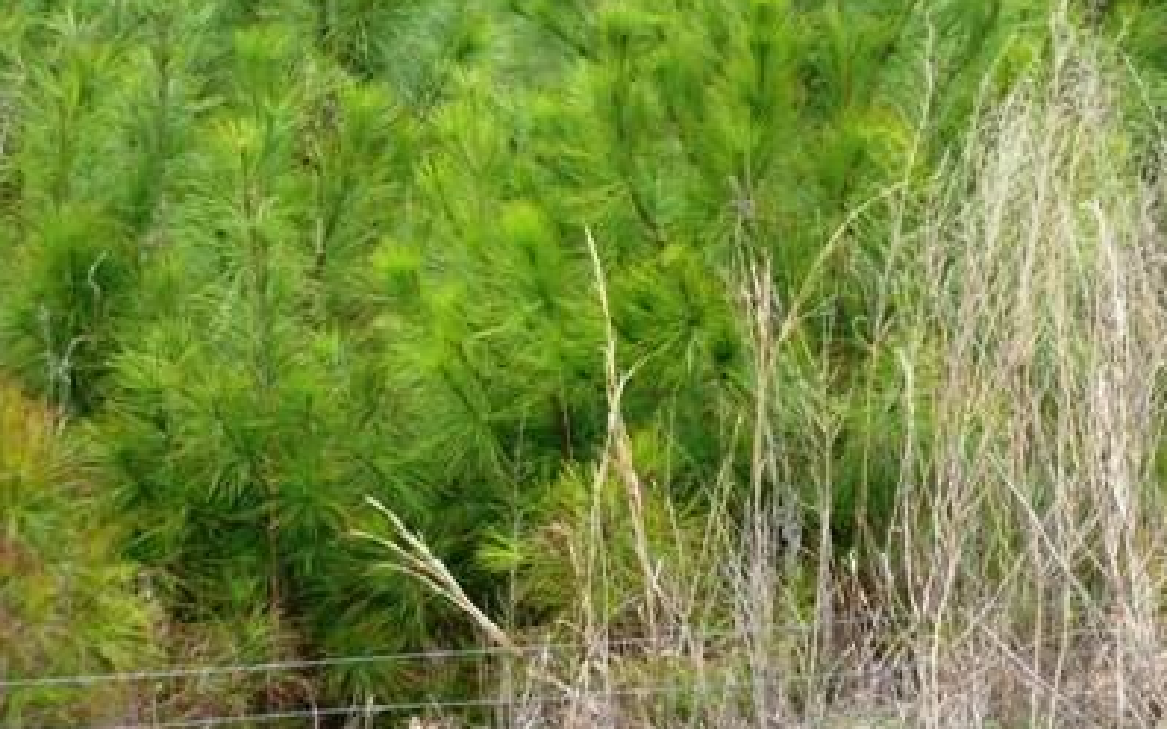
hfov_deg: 18.7
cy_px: 294
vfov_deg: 11.8
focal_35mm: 111
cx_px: 420
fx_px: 3530
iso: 125
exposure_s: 1/60
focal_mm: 11.7
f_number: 4.6
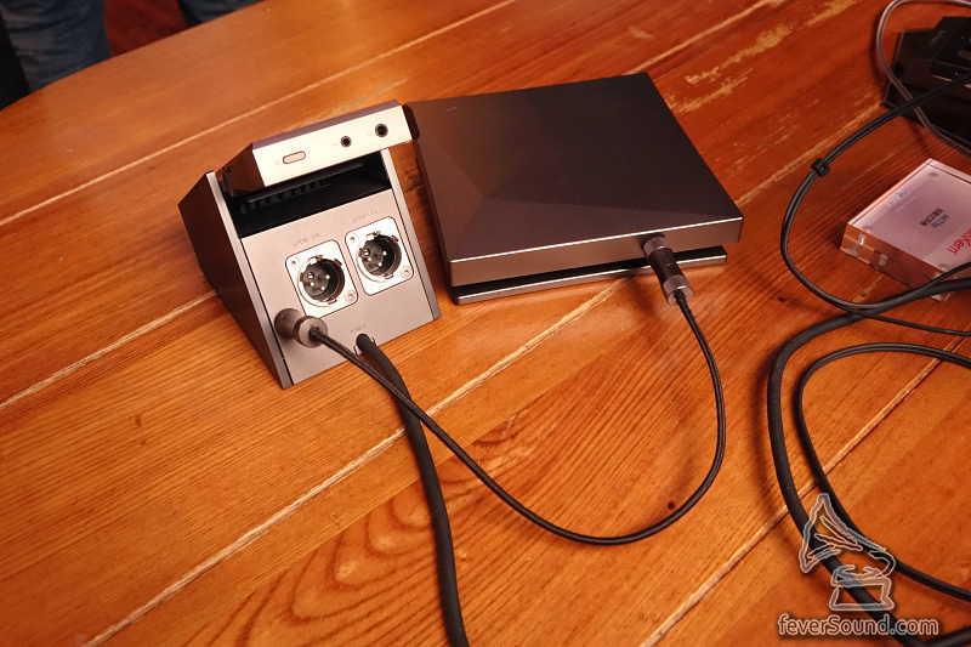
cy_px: 324
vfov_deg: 38.9
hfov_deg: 55.8
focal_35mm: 34
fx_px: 917
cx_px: 486
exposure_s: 1/60
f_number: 4
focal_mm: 12.3
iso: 1600
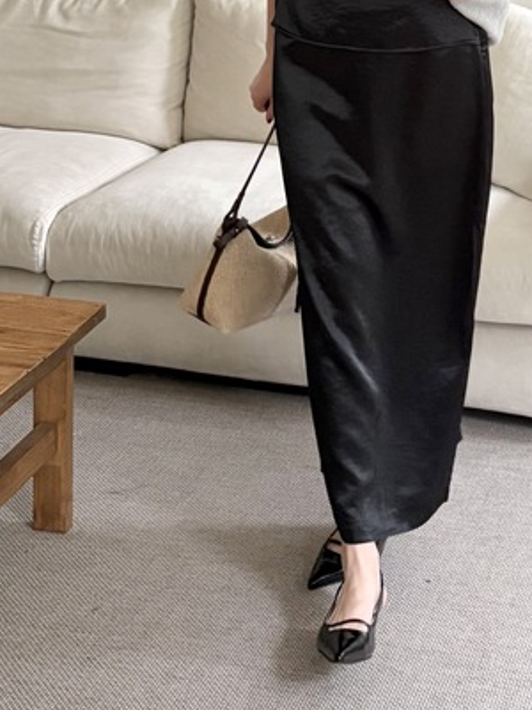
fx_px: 1332
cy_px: -53
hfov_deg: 22.6
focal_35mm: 65
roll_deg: -2.5
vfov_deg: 27.5
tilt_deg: -7.1
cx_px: 316
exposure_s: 1/60
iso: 250
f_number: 1.6
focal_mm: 5.96
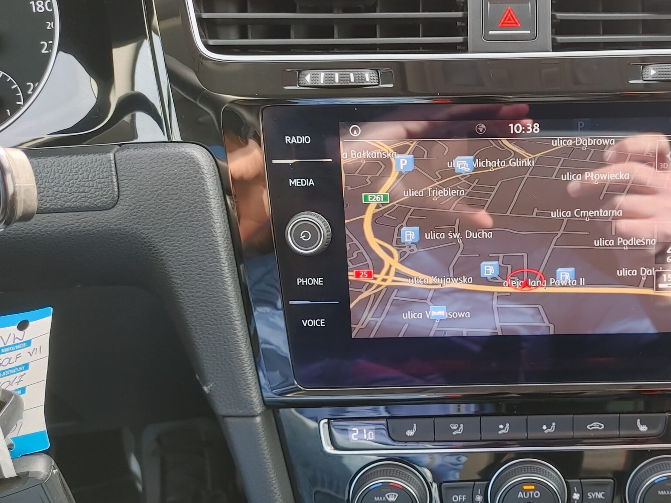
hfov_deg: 42.5
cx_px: 501
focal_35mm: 43
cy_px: 292
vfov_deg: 33.5
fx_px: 834
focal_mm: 4.81
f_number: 1.8
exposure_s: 1/100
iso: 150
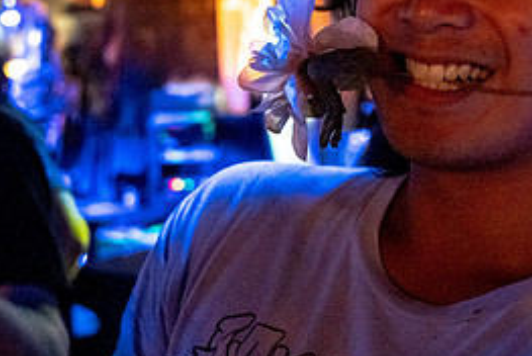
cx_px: 337
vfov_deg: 19.8
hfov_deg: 29.9
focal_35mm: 67
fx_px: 991
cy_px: -1
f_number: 2.8
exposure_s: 1/200
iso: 2500
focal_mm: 24
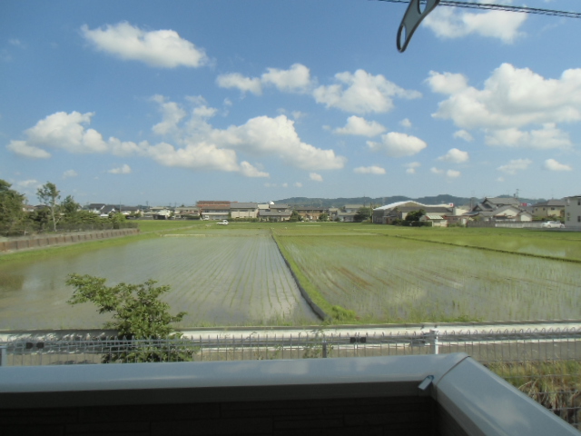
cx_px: 290
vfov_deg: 56.8
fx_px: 403
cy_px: 218
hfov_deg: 71.6
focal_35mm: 24
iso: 64
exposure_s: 1/1000
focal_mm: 4.24
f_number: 3
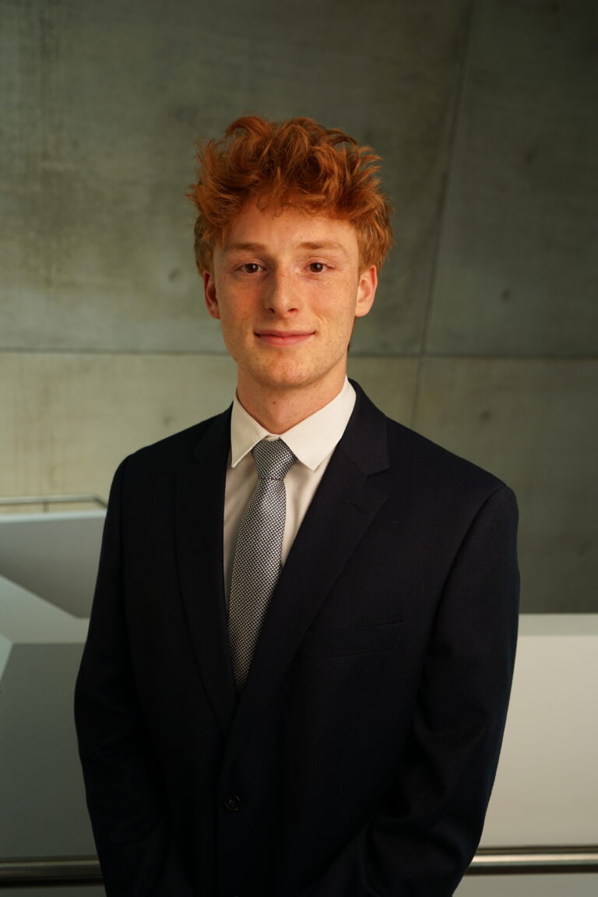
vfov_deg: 58.7
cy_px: 448
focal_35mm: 32
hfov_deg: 41.1
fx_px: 797
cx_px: 299
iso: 320
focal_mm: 32
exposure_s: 1/320
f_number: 4
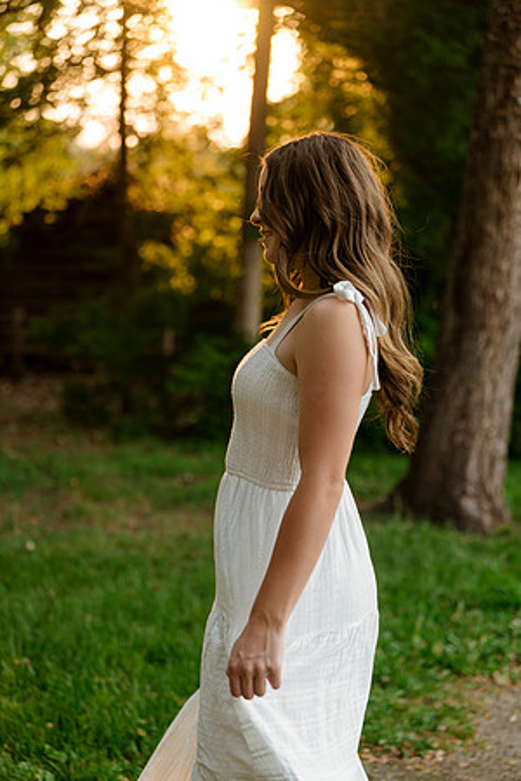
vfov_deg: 28.8
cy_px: 390
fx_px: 1519
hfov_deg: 19.5
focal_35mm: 70
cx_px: 260
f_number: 2.8
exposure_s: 1/320
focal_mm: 70
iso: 400
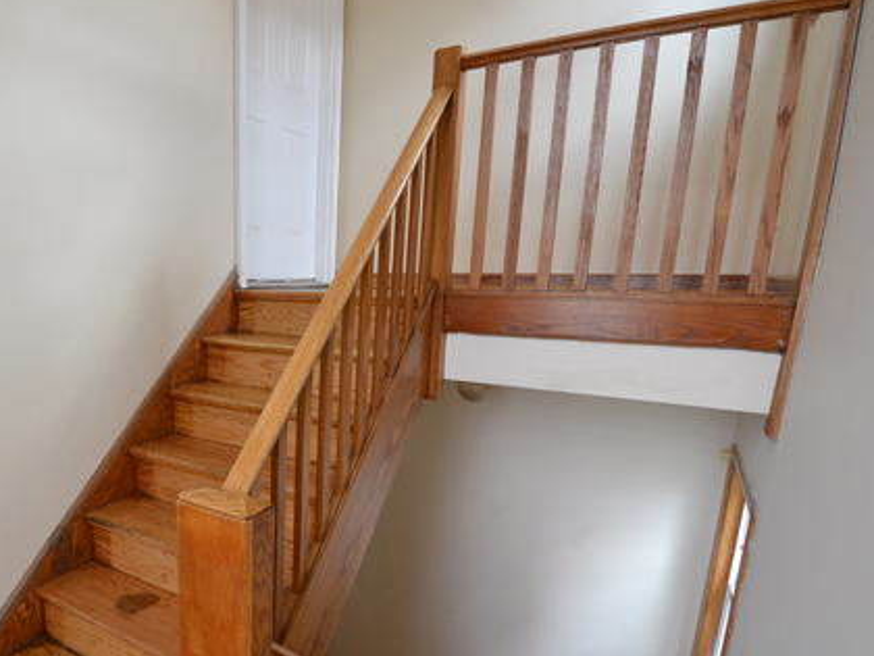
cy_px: 401
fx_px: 555
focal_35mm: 22
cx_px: 260
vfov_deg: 60.4
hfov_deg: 73.0
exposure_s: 1/60
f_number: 3.5
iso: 500
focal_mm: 10
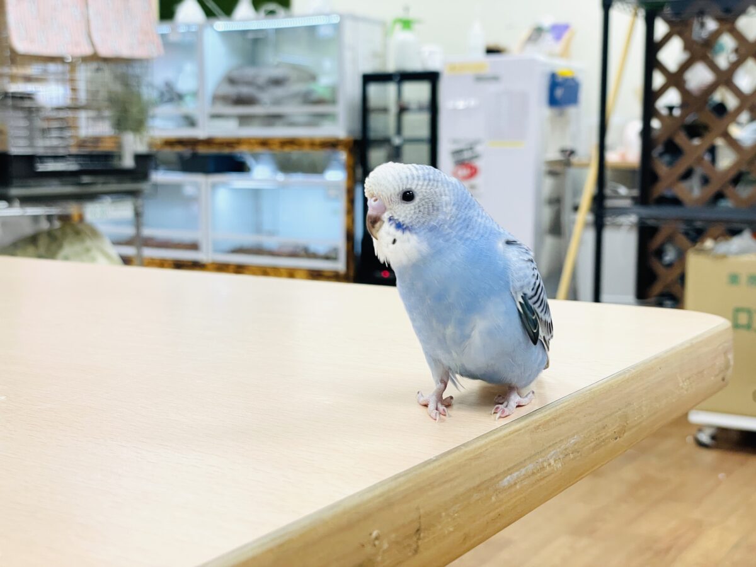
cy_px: 284
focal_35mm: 52
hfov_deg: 36.8
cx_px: 378
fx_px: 1136
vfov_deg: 28.0
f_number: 2
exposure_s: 1/100
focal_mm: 6
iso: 80
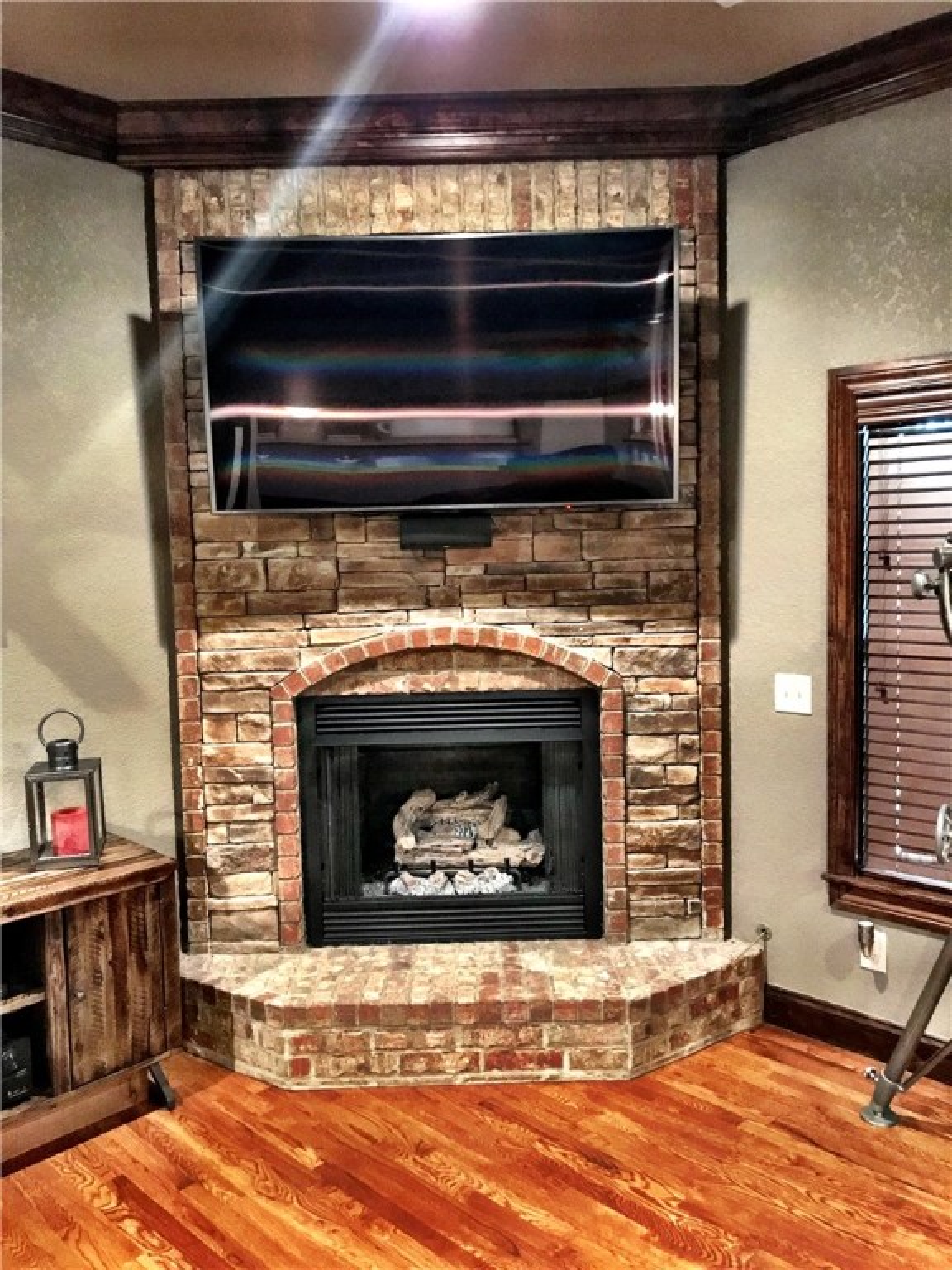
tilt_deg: -4.3
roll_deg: +1.9
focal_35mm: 28
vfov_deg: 63.4
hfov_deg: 49.7
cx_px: 476
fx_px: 1027
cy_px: 635
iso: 125
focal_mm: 3.99
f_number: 1.8
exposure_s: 1/4
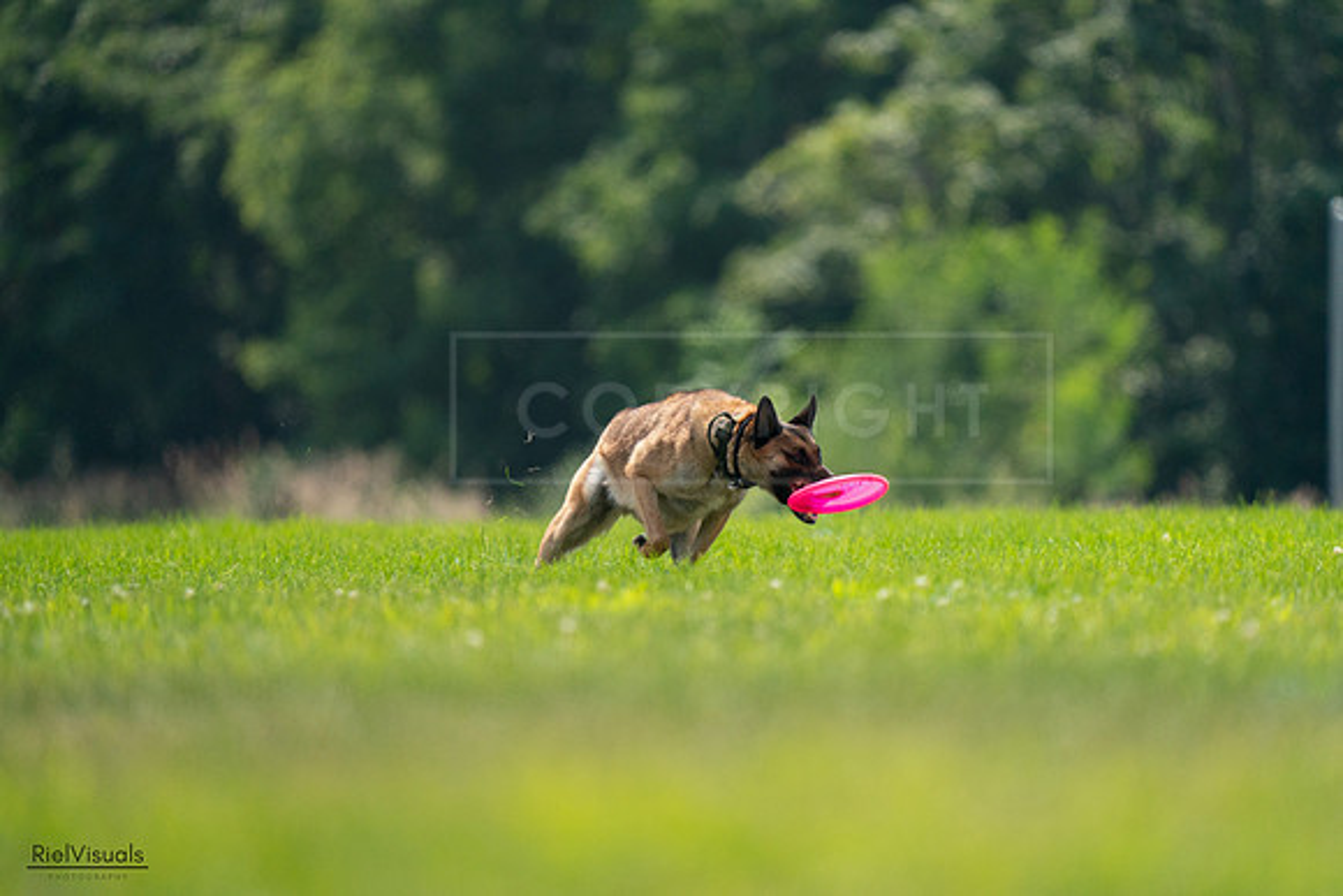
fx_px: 22388
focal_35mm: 600
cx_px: 672
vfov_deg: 2.3
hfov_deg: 3.4
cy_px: 448
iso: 1600
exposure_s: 1/4000
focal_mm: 600
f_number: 6.3
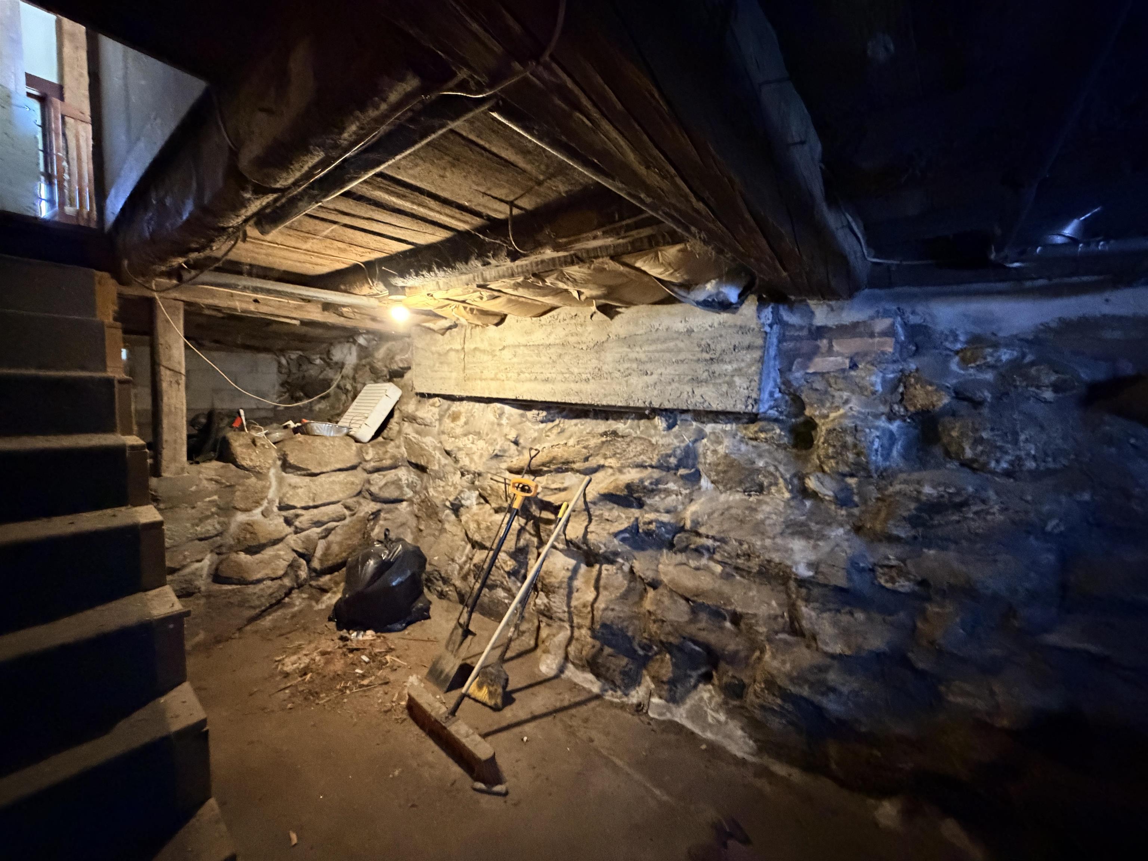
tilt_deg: -3.1
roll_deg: -1.5
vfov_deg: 85.7
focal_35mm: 14
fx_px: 464
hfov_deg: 102.1
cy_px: 430
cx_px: 574
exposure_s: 1/40
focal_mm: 2.22
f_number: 2.2
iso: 1600
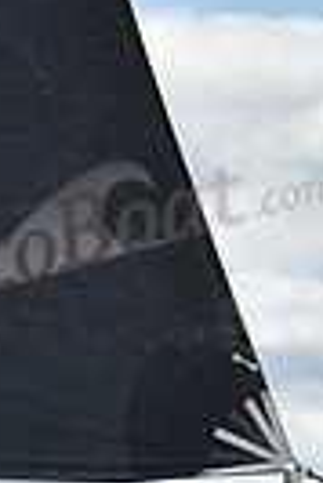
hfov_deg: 1.6
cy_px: 712
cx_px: 528
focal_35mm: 873
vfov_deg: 2.4
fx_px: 11718
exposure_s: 1/800
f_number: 10
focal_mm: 200
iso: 250
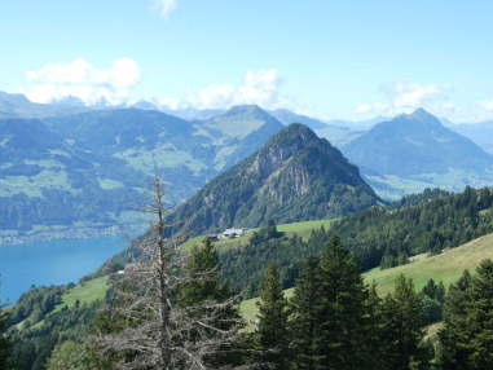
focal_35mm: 56
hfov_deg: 34.3
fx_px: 798
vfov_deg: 26.1
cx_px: 254
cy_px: 206
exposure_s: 1/320
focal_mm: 9
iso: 80
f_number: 4.1
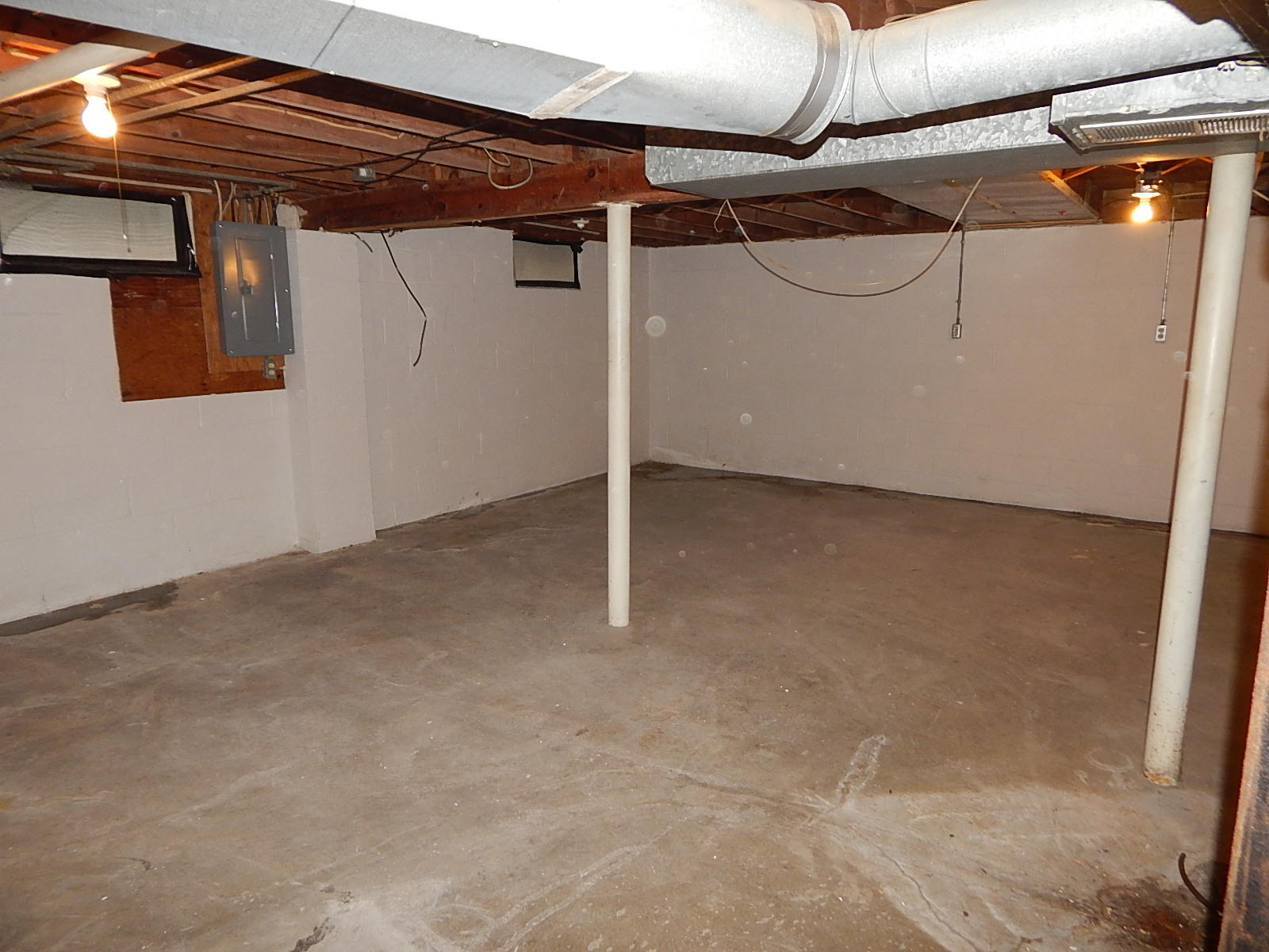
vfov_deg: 58.9
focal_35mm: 23
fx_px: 843
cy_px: 476
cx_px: 634
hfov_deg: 73.9
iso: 220
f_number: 3
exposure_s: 1/30
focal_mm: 4
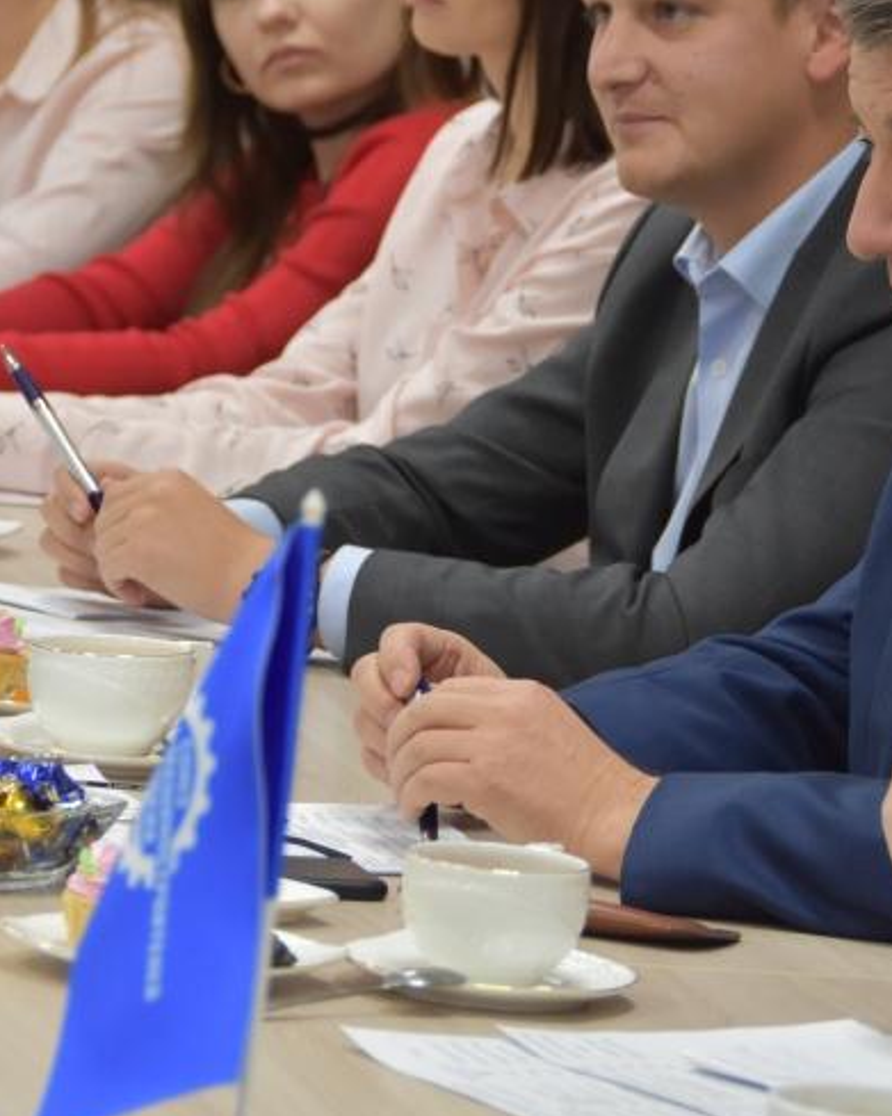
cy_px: 448
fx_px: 9242
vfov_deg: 6.9
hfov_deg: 5.5
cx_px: 652
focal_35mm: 280
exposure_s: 1/60
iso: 900
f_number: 5.3
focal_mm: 95
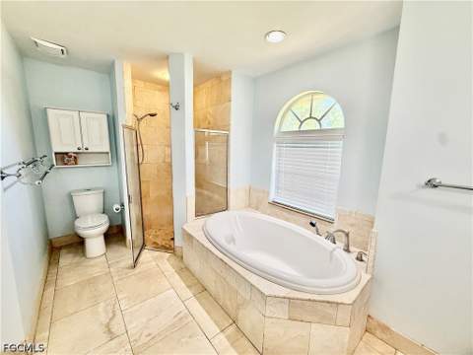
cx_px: 236
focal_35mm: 14
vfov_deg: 85.7
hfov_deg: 102.1
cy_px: 178
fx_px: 191
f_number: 2.2
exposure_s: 1/120
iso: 160
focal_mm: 2.22
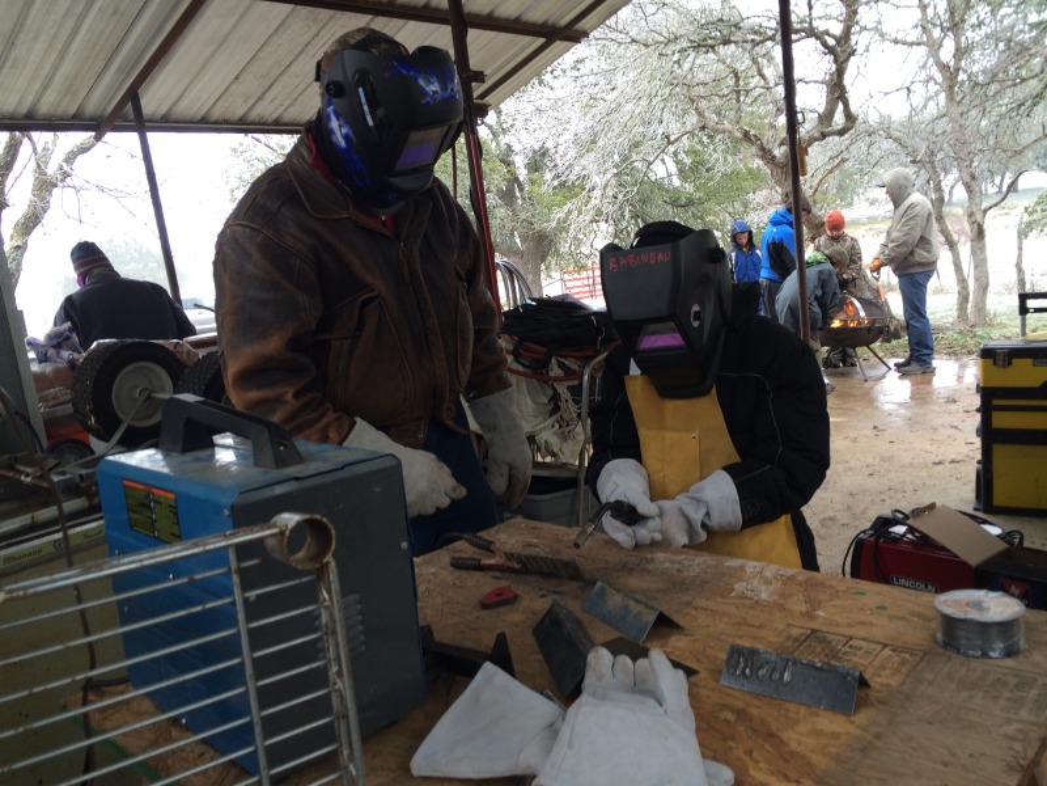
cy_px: 393
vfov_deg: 48.2
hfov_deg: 61.7
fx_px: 877
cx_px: 524
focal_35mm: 29
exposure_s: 1/60
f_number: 2.2
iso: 40
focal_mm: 4.15
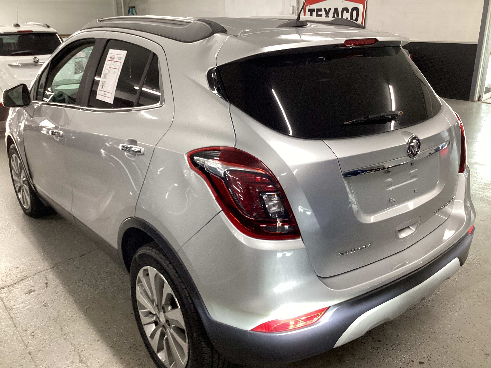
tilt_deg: -18.8
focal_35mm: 31
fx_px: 440
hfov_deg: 58.4
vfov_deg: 45.4
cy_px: 184
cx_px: 246
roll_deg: +0.3
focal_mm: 3.3
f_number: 2.4
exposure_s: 1/60
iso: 200
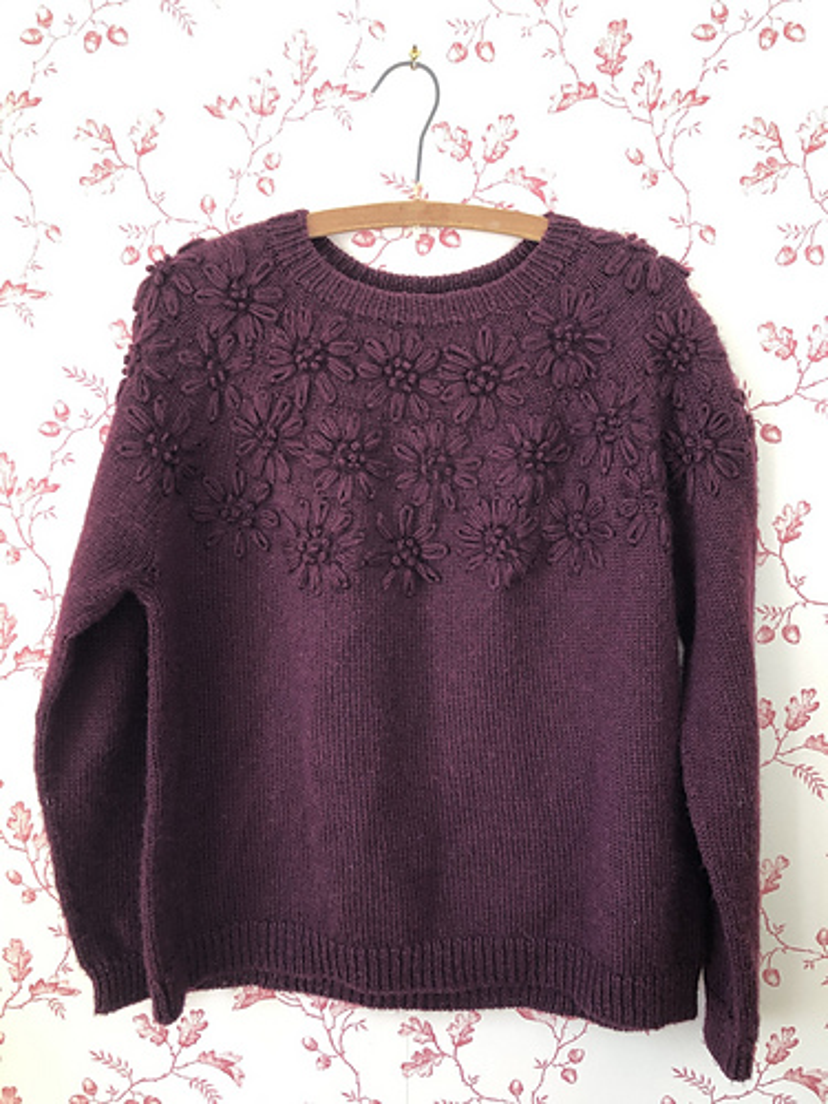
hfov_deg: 49.7
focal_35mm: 28
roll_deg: -0.7
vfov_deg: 63.4
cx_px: 414
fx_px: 893
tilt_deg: -8.0
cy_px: 552
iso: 32
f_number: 1.8
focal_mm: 3.99
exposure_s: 1/24
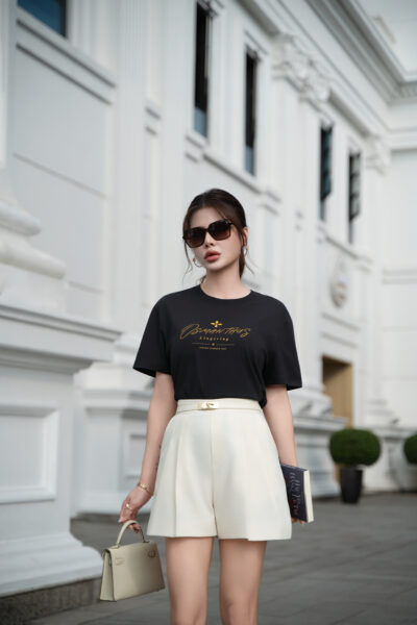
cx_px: 208
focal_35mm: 67
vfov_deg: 30.1
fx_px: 1164
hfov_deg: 20.3
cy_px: 312
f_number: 2.8
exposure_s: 1/2000
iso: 100
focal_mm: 67
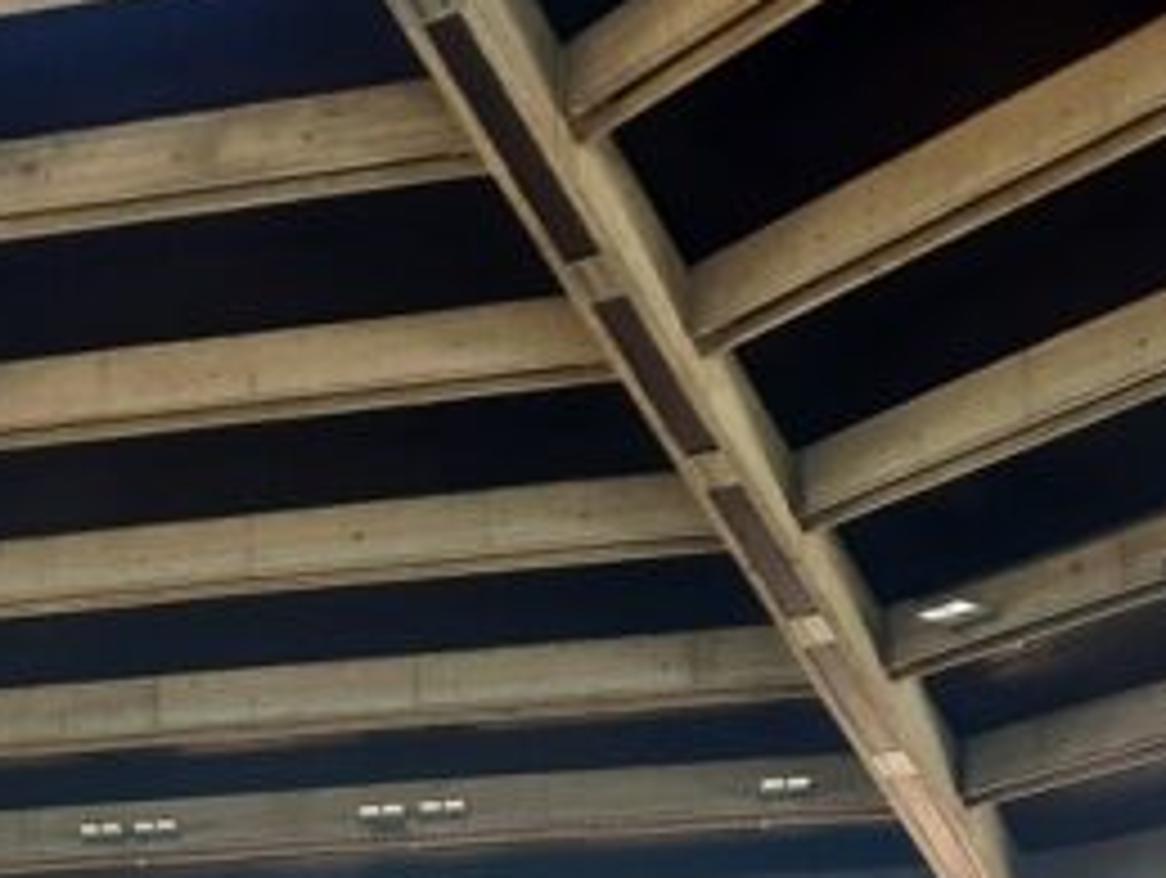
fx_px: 2496
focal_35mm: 74
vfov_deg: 18.0
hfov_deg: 24.3
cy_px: 1274
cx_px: -171
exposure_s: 1/50
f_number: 2
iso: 80
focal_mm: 4.6
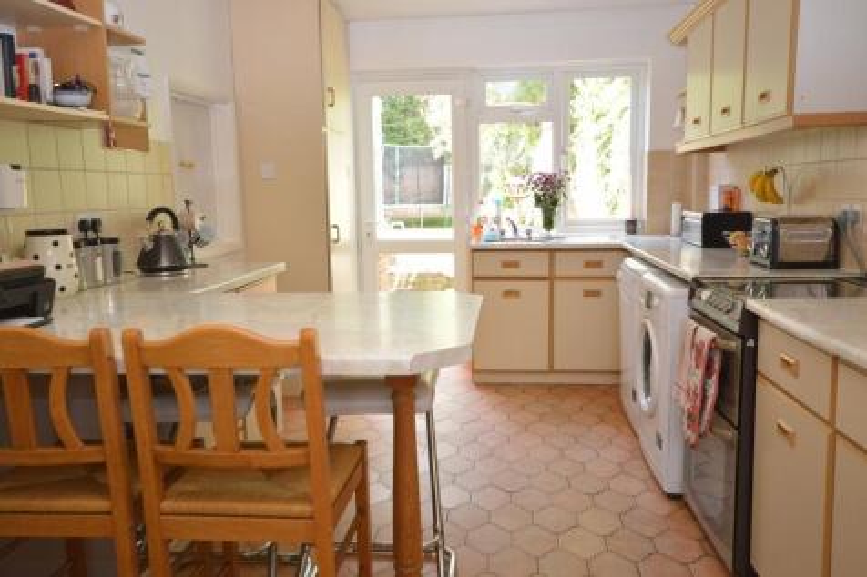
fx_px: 722
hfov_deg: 61.9
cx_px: 434
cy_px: 288
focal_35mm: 30
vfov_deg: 43.6
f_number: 5.6
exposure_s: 1/60
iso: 800
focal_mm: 20
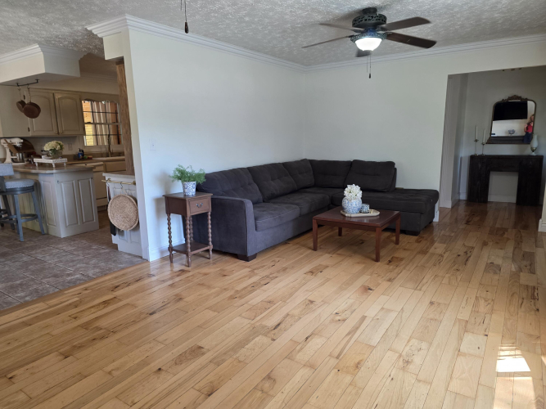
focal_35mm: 23
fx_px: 363
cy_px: 204
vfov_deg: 58.9
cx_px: 273
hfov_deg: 73.9
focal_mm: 6.3
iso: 125
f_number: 1.7
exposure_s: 1/120
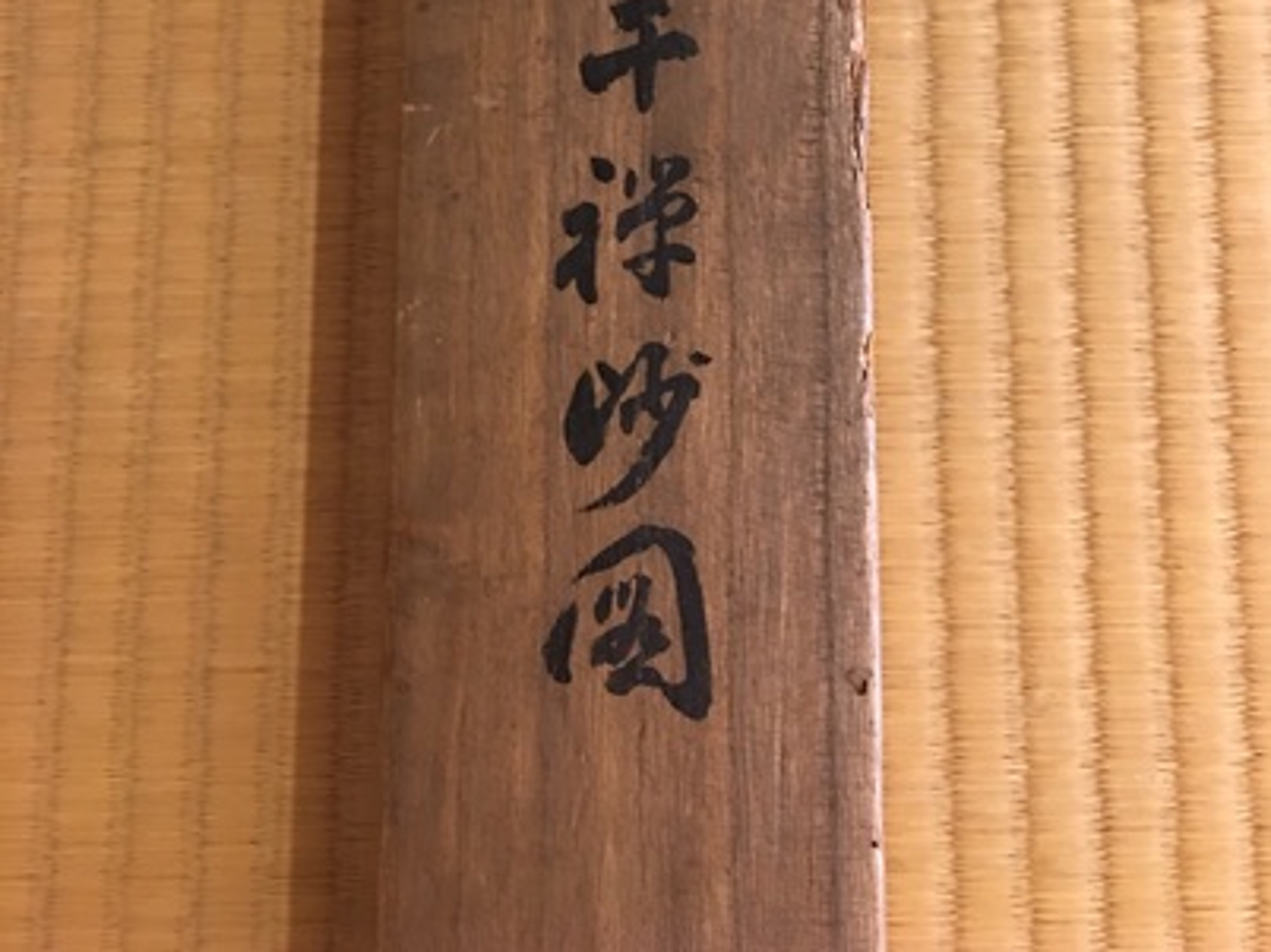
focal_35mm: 39
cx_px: 637
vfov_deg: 35.1
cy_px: 136
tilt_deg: -81.2
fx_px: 1431
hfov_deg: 47.9
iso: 100
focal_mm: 4.15
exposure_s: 1/4
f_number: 2.2
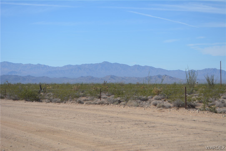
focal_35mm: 82
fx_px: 518
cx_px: 113
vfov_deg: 16.6
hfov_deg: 24.6
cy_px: 76
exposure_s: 1/1600
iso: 400
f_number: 7.1
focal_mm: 55
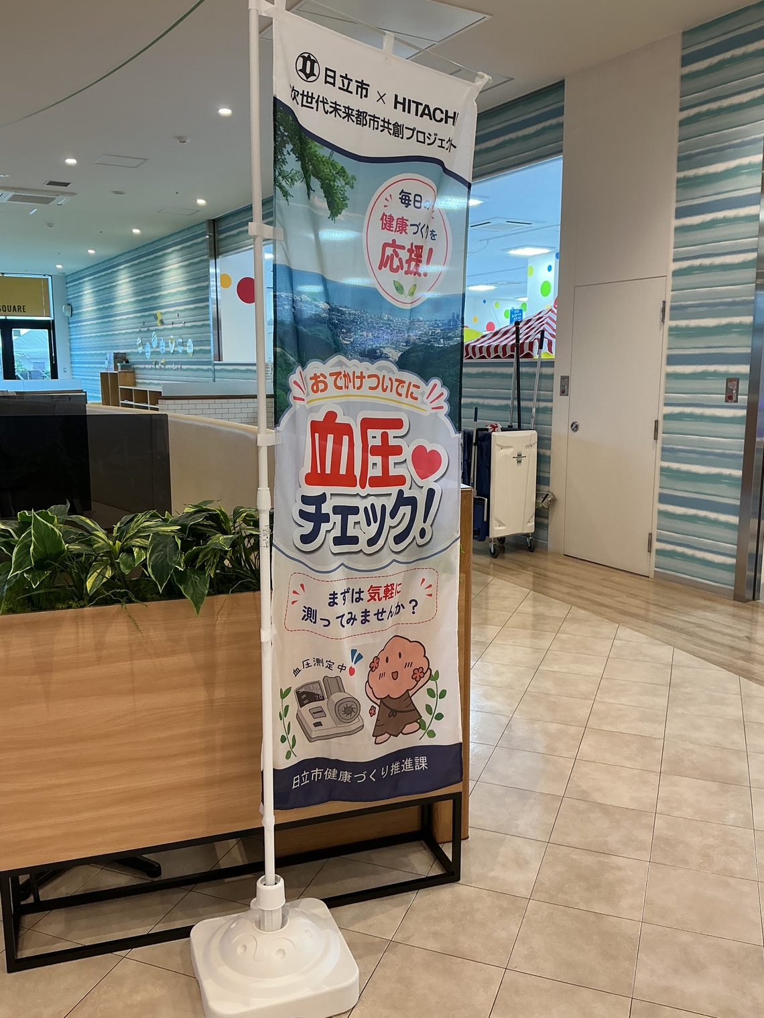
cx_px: 382
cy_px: 509
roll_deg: +0.4
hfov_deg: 48.2
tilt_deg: -9.2
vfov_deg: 61.6
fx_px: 853
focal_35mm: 29
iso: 64
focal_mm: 3
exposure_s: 1/100
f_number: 1.8
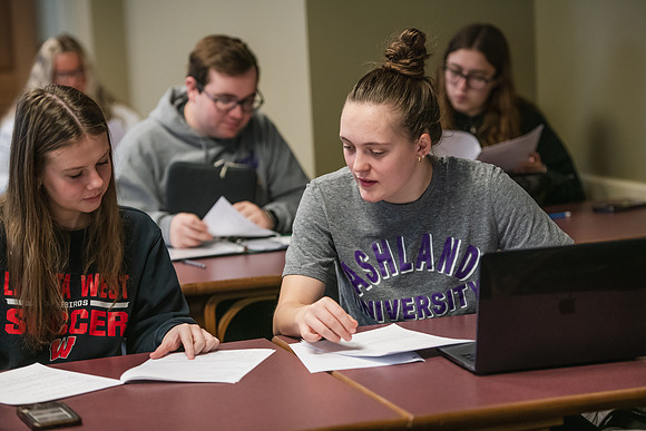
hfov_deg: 19.5
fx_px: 1885
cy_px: 216
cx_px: 323
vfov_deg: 13.0
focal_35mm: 105
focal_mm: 105
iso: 1600
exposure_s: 1/200
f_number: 3.2
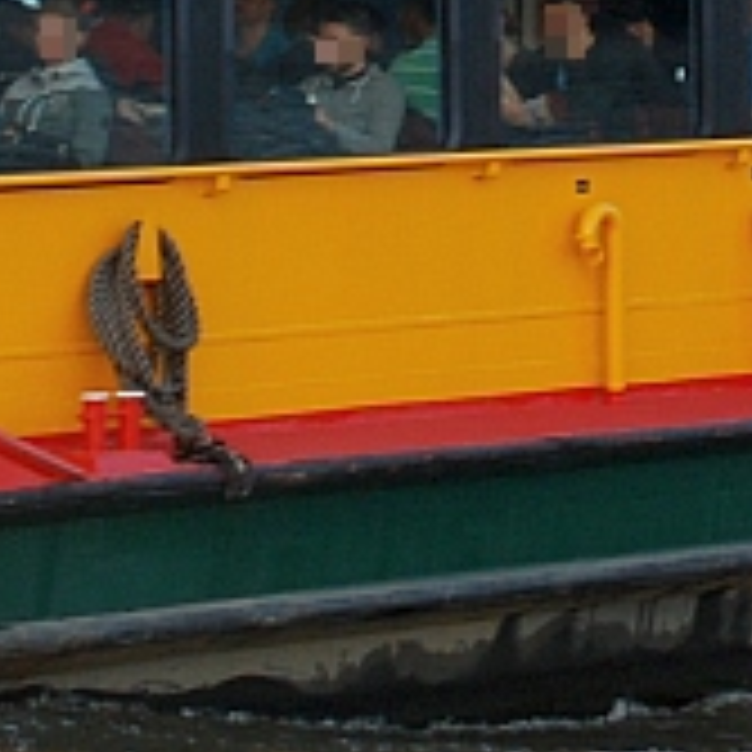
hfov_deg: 6.4
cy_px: -254
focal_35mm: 275
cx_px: 414
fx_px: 6749
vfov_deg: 6.3
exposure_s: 1/60
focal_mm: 35
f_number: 6.3
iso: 200
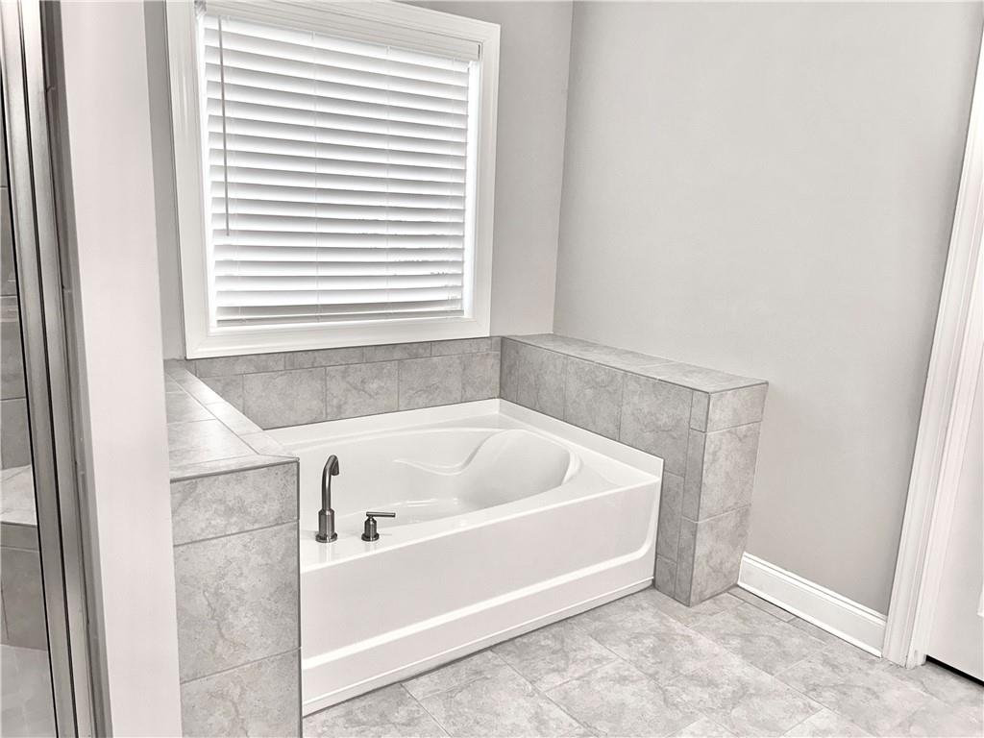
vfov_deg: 53.1
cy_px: 369
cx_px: 492
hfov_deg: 67.3
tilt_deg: -9.9
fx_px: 739
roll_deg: -1.6
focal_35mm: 26
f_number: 1.5
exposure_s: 1/120
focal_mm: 5.7
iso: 64
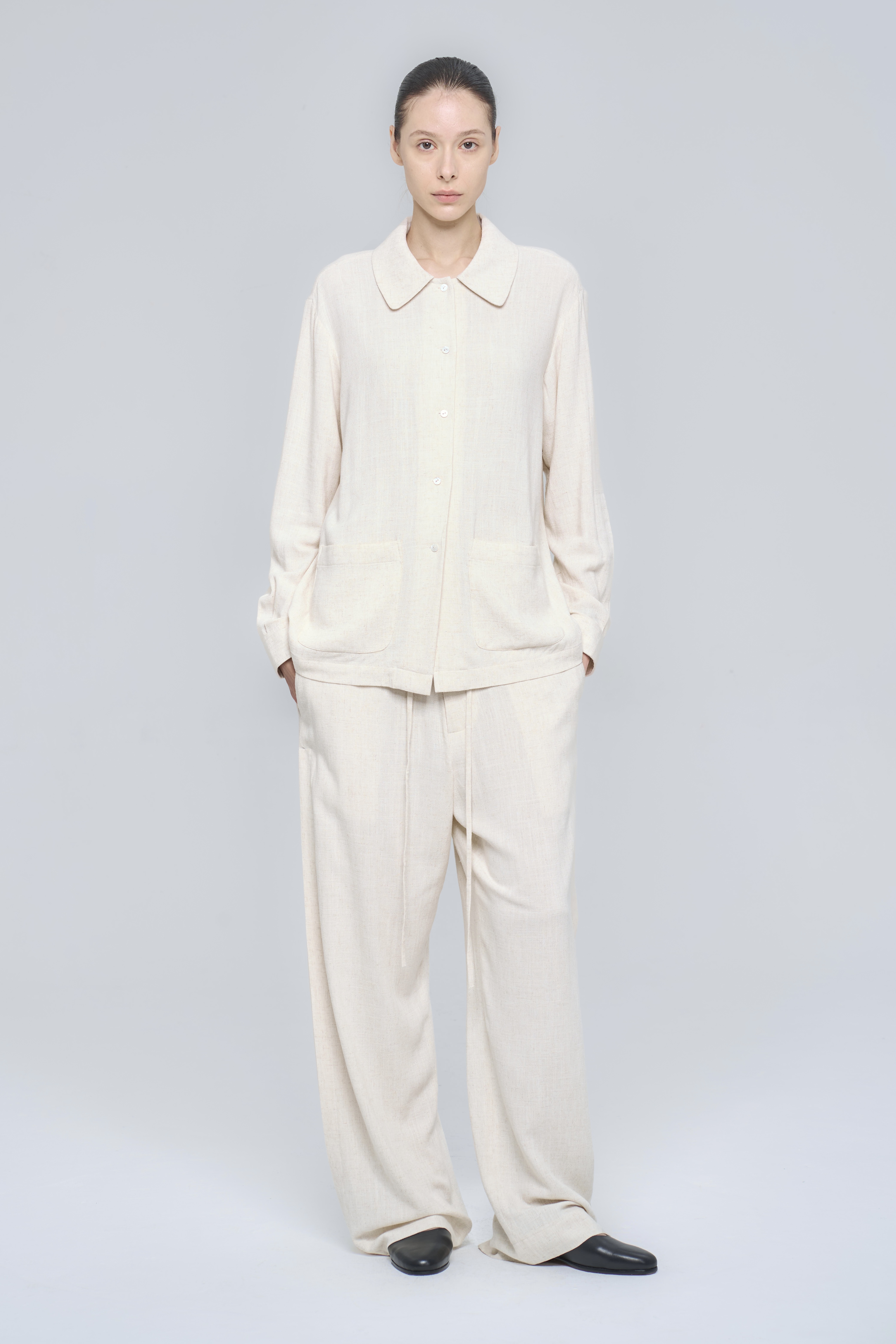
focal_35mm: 85
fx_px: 3173
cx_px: 448
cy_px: 672
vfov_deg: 23.9
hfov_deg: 16.1
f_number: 8
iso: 200
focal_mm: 85
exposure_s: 1/125
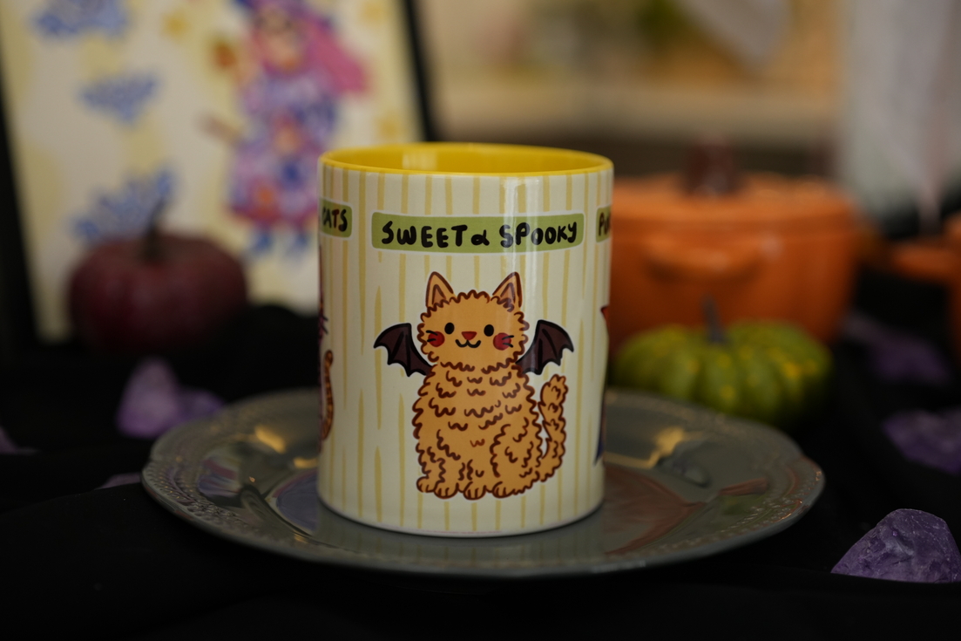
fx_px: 1361
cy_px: 324
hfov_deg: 38.9
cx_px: 473
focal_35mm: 51
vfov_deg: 26.5
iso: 1000
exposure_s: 1/200
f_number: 2.8
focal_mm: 50
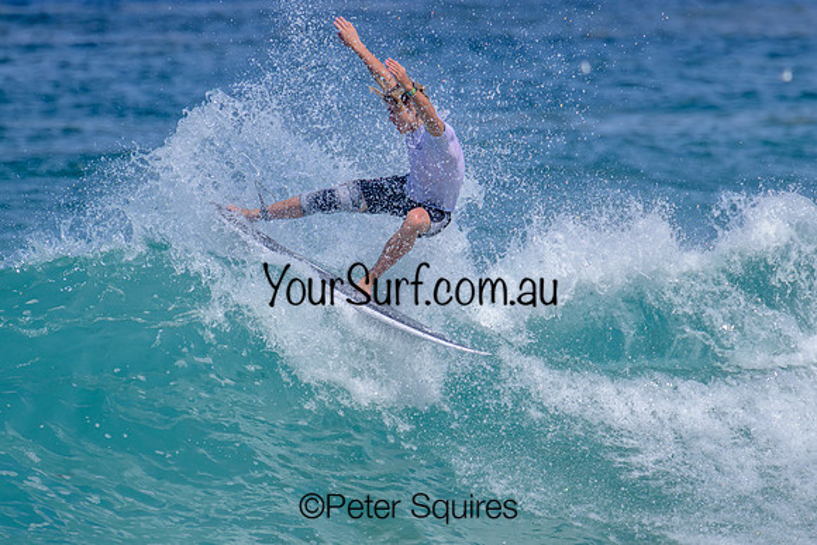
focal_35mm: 932
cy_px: 279
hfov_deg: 2.2
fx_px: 21150
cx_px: 472
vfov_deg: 1.5
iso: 800
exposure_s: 1/2000
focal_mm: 800
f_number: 11
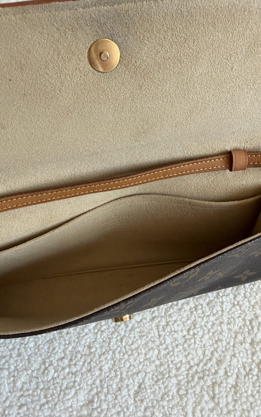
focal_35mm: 26
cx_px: 113
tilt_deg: -75.8
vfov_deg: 70.4
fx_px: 296
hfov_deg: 47.5
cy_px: 204
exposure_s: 1/121
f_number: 2.2
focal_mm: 2.22
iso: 250
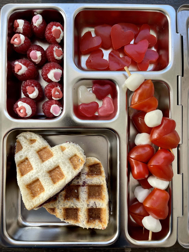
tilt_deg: -88.7
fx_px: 189
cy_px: 126
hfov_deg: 53.1
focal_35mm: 26
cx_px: 94
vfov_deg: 67.3
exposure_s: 1/121
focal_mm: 5.1
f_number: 1.6
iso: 40
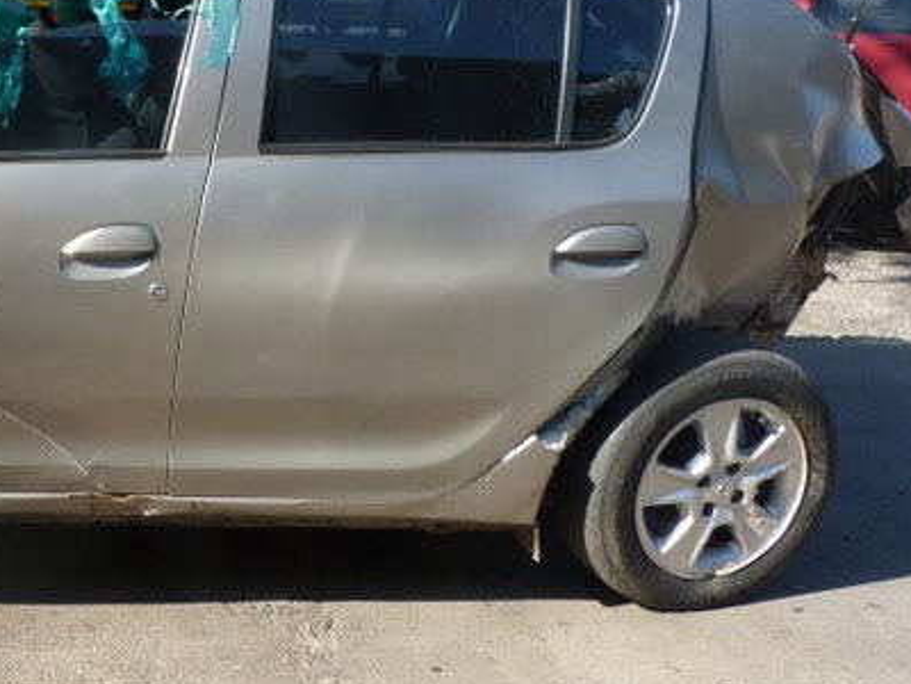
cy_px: 303
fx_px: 1316
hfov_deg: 35.9
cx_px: 93
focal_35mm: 50
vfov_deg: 29.1
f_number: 4
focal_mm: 4.5
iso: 80
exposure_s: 1/160
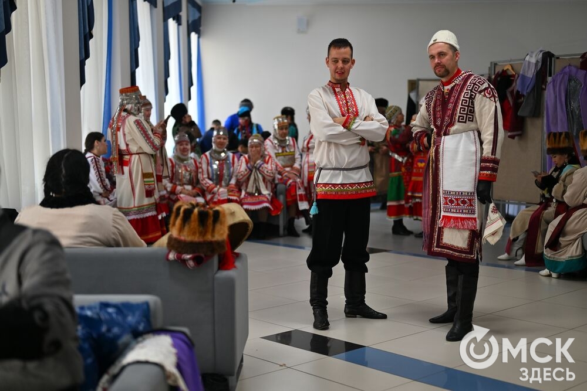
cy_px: 196
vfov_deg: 27.0
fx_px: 815
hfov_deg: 39.6
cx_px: 294
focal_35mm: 50
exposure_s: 1/200
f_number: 1.8
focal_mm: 50
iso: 320
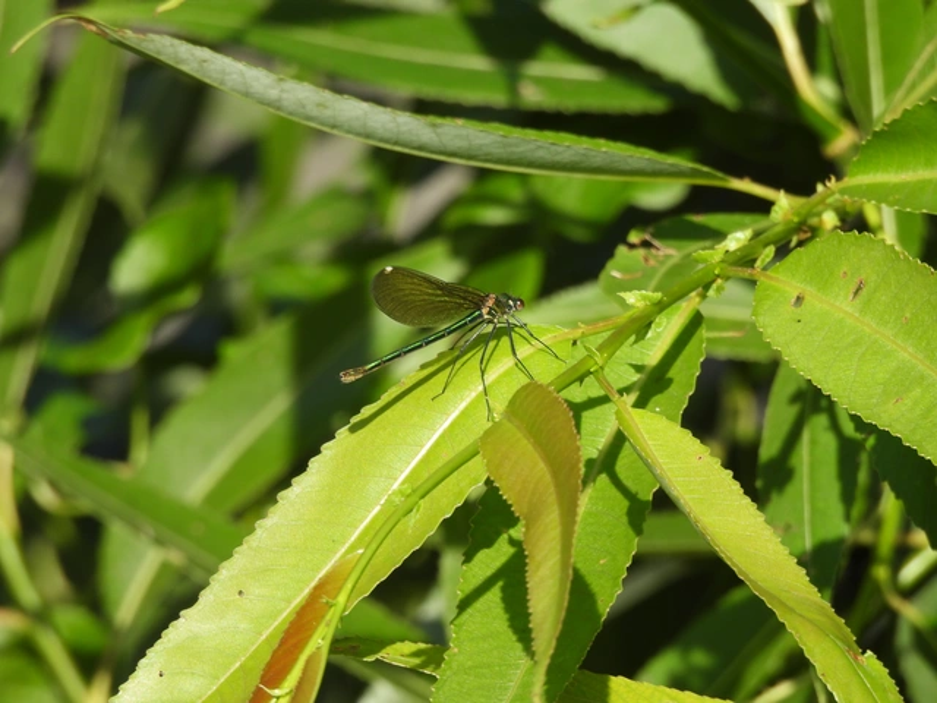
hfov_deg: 2.3
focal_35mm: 850
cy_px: 352
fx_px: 23008
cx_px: 468
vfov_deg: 1.7
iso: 100
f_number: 6.3
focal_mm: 152
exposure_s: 1/250
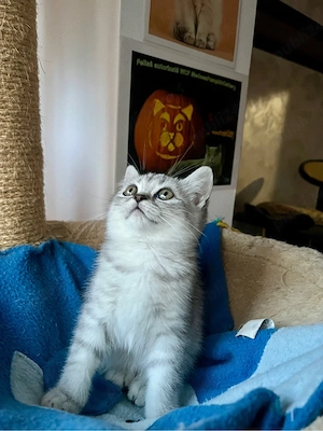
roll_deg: -3.4
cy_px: 216
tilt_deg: -12.1
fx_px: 323
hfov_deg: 53.1
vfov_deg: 67.3
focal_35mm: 26
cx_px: 162
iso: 640
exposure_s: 1/30
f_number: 1.6
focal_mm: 5.1
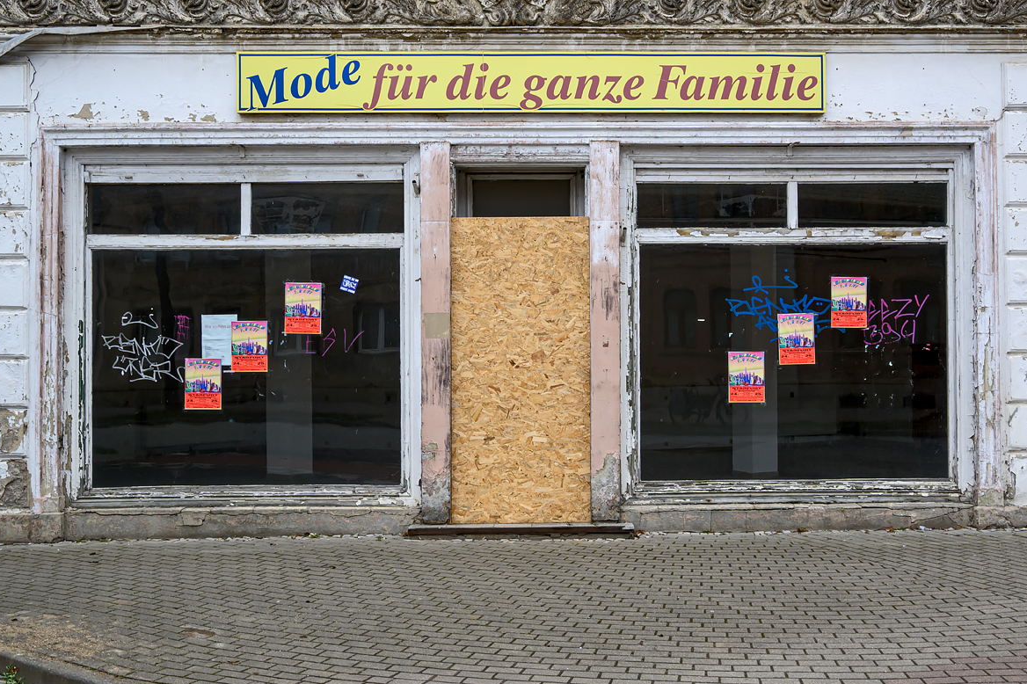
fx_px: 1077
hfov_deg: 51.0
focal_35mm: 38
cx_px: 520
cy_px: 338
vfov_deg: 35.2
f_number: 8
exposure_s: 1/125
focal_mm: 24.5
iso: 200
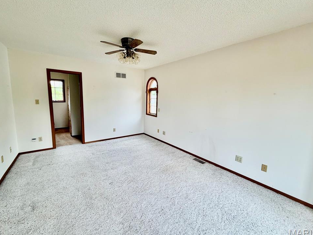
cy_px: 114
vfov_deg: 81.7
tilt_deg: -7.0
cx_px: 154
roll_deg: -1.3
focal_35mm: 15
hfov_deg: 98.2
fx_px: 136
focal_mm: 2.22
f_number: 2.2
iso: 64
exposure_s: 1/120
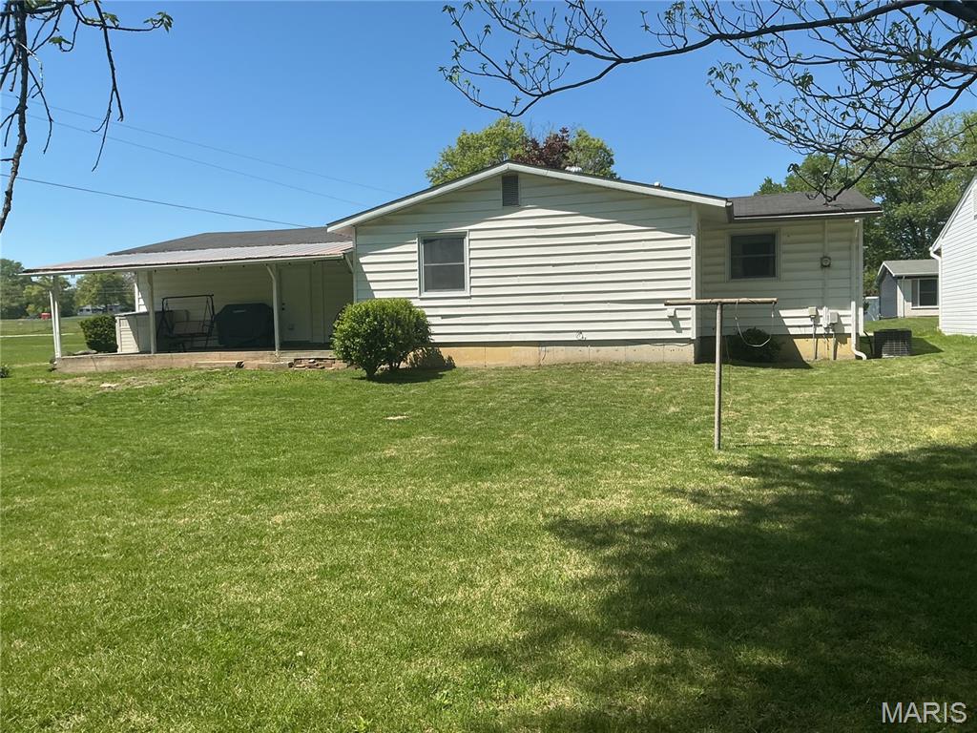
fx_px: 818
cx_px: 488
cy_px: 366
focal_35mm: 29
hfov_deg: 61.7
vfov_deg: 48.2
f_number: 1.8
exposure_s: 1/1730
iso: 25
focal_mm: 3
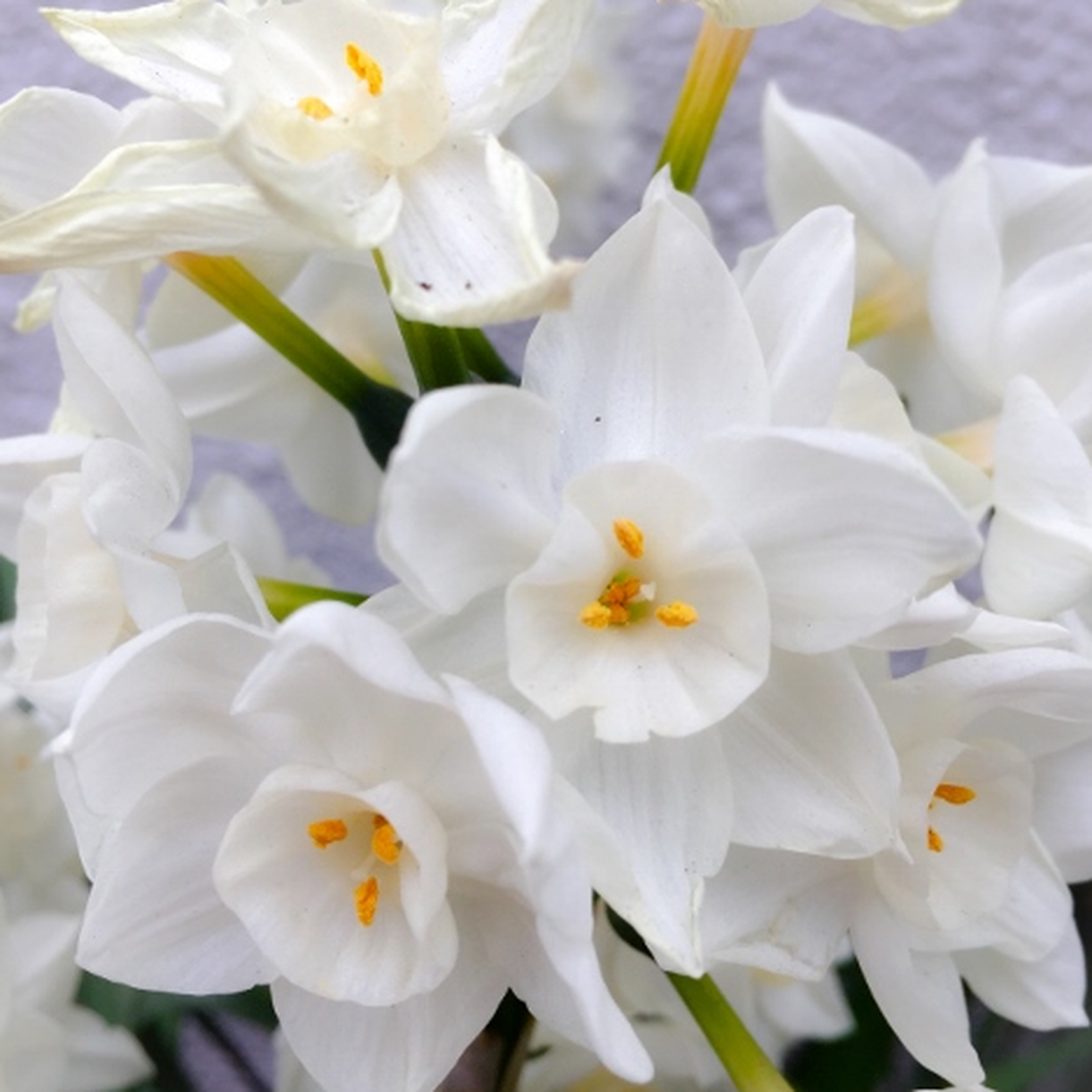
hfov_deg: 47.2
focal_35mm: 35
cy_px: 531
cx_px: 554
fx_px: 1249
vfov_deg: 47.2
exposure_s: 1/373
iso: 32
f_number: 2.2
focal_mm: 4.15
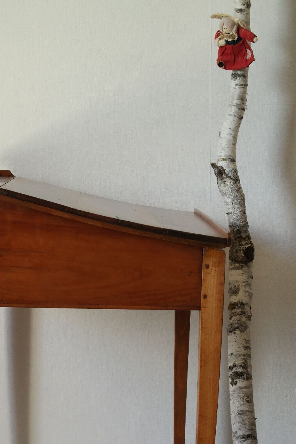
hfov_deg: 13.1
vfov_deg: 19.5
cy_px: 325
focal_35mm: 104
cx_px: 104
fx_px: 1283
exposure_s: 1/50
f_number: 5.6
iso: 800
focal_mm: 45
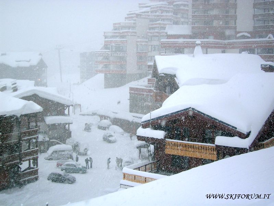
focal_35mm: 57
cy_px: 103
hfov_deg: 33.8
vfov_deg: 25.7
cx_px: 137
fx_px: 451
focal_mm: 8.6
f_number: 3.4
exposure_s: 1/378
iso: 50
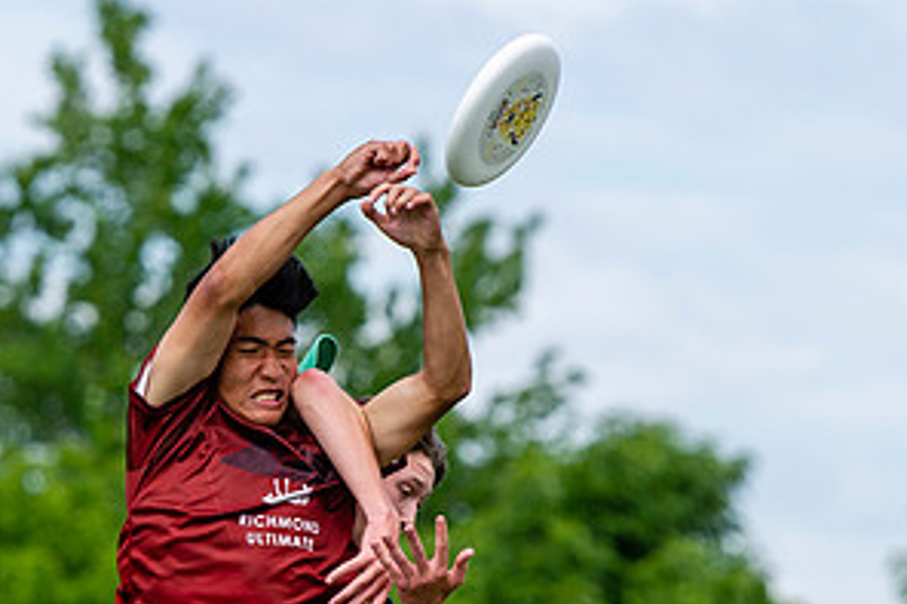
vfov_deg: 2.8
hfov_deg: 4.2
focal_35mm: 488
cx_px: 255
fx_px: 12288
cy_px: 666
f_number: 4
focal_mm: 175
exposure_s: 1/1600
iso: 200
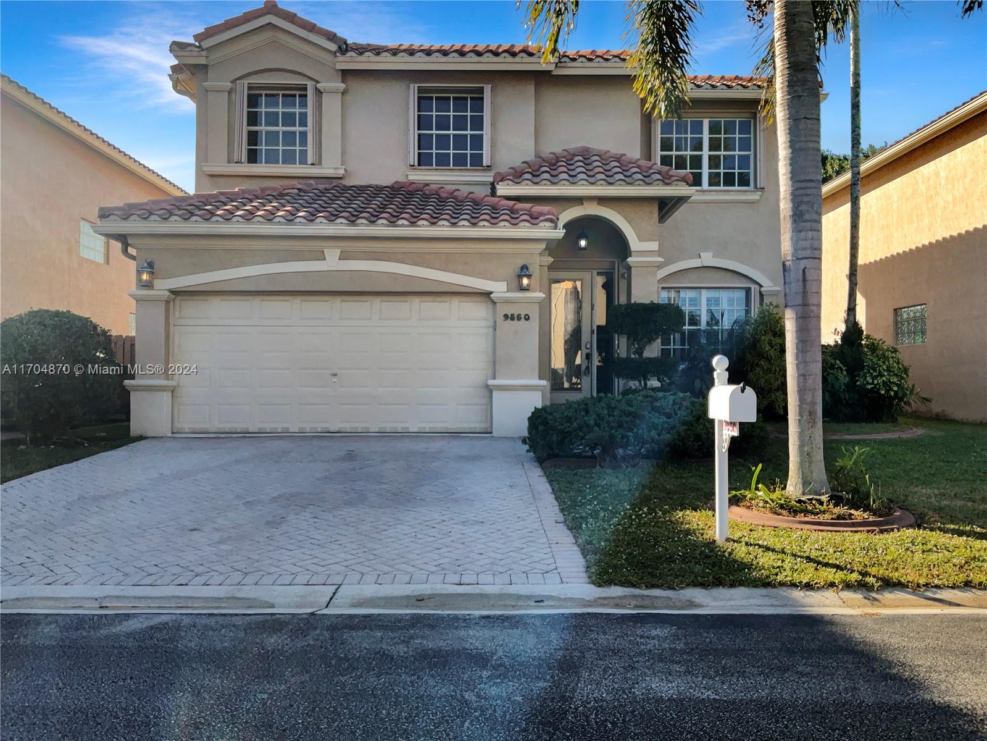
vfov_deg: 48.2
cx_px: 494
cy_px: 370
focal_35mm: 29
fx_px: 827
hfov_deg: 61.6
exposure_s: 1/1577
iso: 16
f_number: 1.8
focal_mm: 3
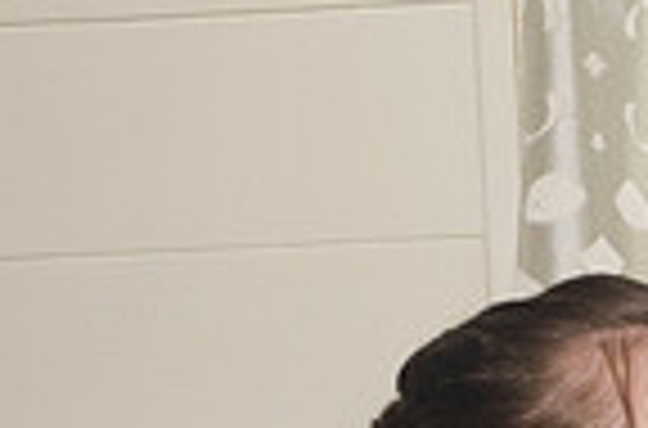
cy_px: 644
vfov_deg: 3.9
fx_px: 6297
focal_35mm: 351
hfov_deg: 5.8
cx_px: 1210
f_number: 5.6
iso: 400
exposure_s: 1/60
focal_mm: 58
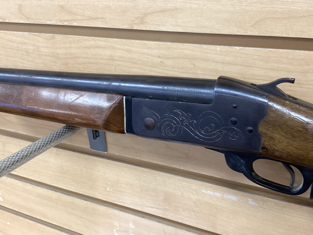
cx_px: 173
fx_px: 316
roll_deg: +0.3
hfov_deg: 52.5
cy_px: 106
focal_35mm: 35
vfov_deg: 40.7
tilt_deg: -23.7
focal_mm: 3.3
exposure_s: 1/50
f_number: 2.4
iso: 160
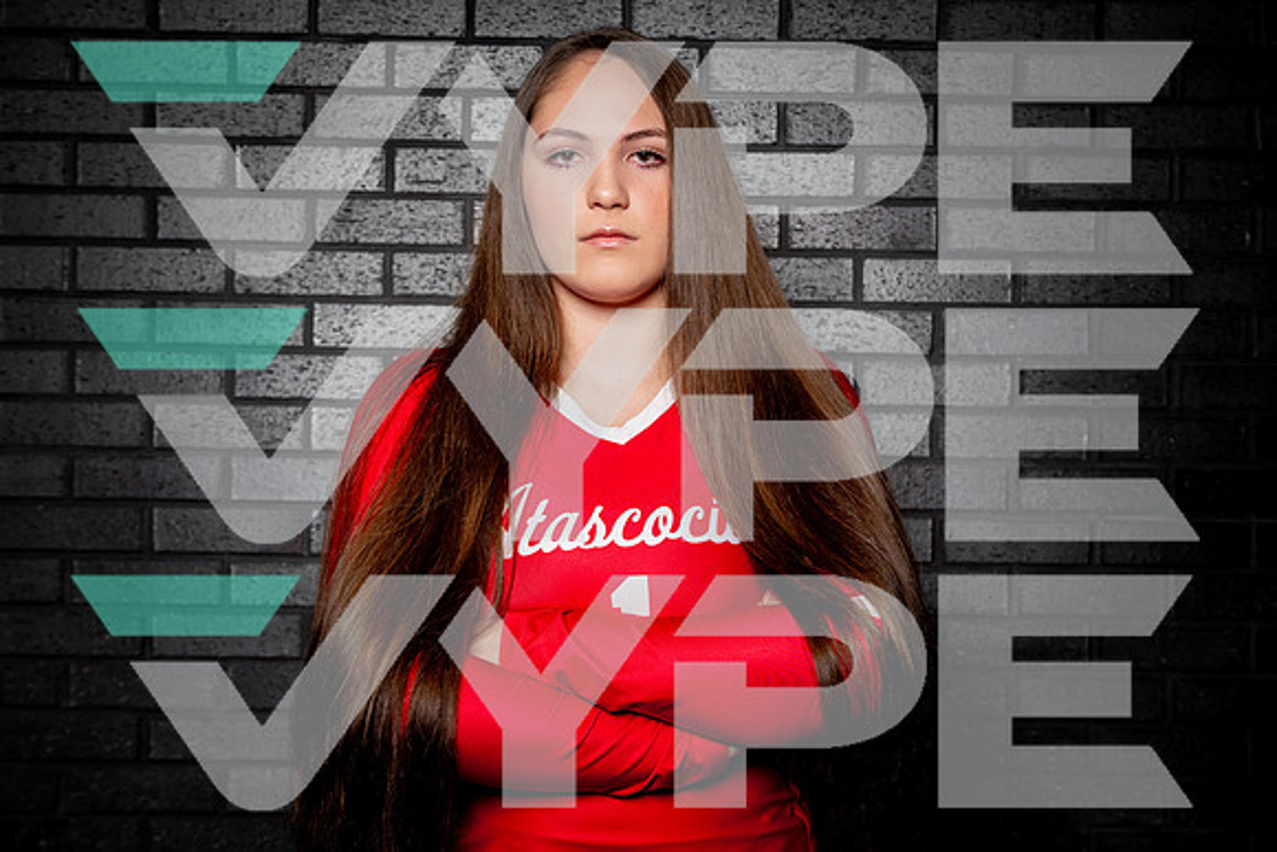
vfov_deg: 33.4
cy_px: 426
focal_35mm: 40
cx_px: 638
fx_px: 1419
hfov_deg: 48.4
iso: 100
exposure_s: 1/125
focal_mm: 40
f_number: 5.6
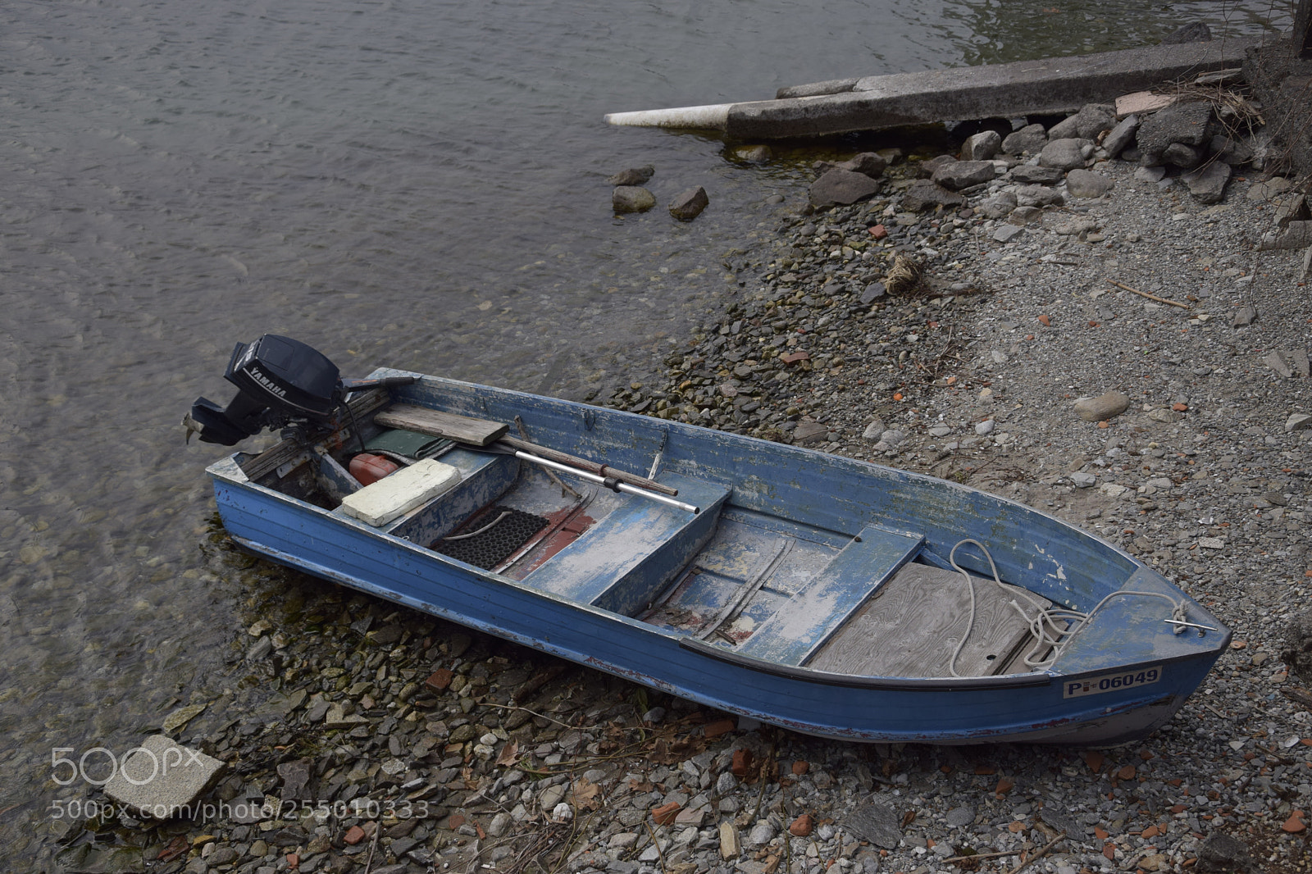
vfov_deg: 28.1
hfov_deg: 41.1
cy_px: 437
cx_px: 656
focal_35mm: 48
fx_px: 1749
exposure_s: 1/800
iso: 200
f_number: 6.3
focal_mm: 32
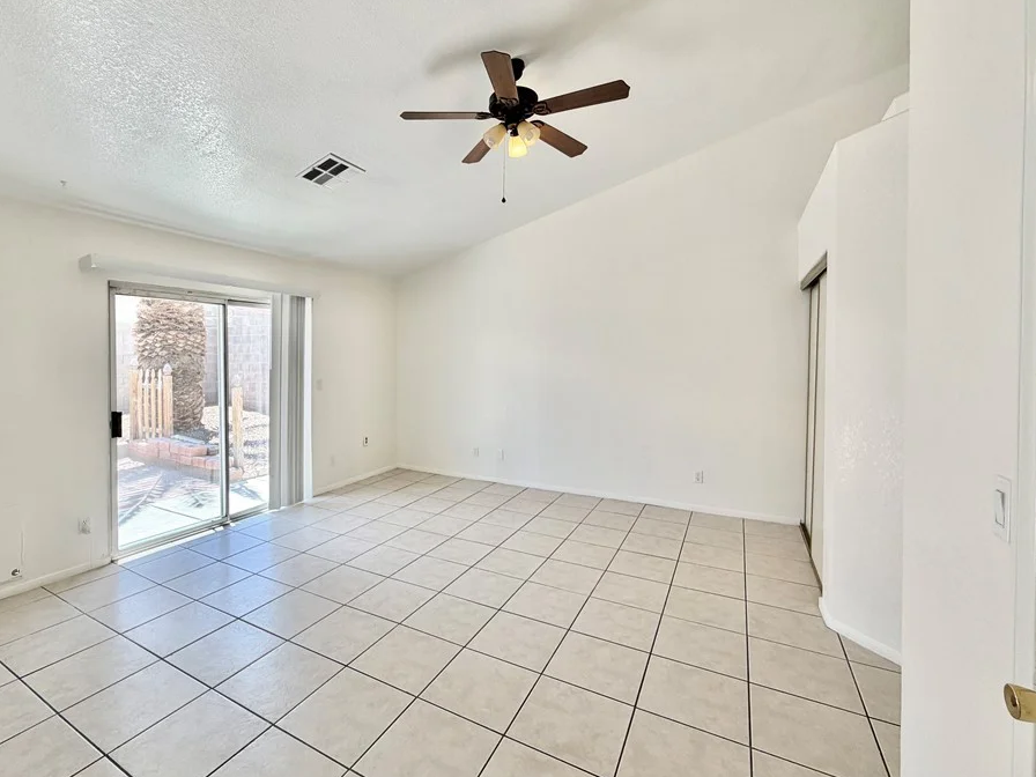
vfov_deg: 78.0
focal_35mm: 16
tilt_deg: -0.7
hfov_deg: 94.1
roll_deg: -0.8
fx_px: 479
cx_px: 461
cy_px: 364
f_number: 2.2
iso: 50
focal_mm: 2.22
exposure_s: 1/129
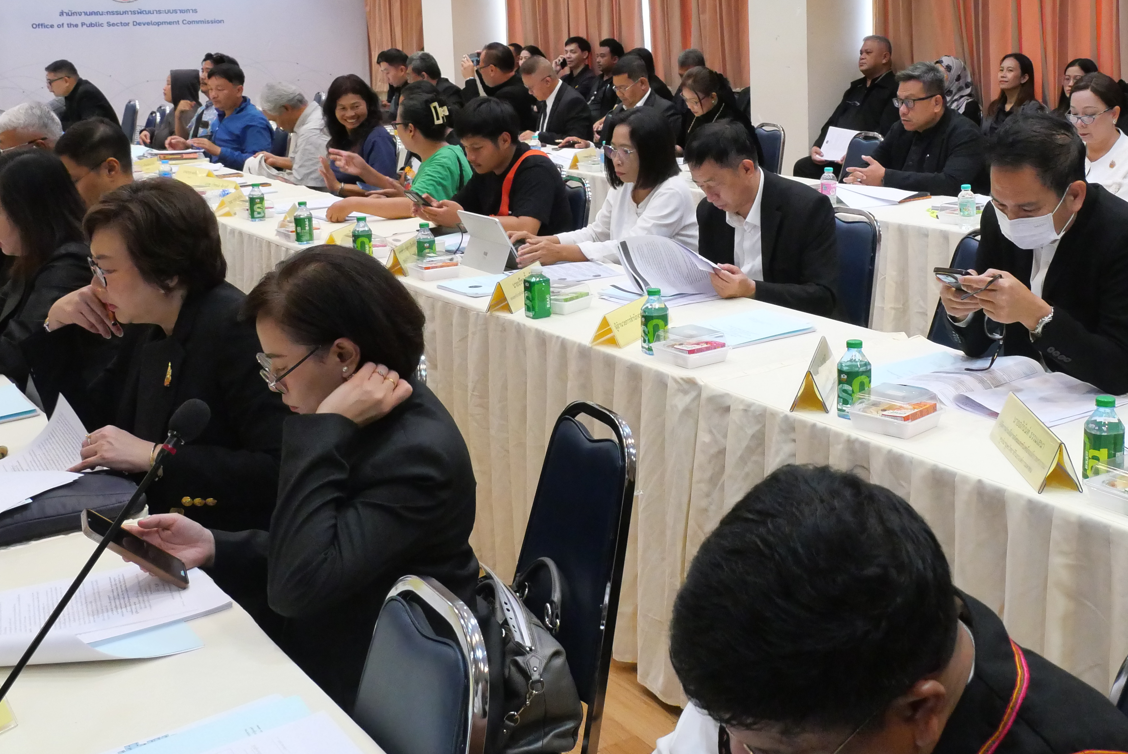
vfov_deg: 30.2
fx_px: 1380
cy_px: 217
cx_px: 716
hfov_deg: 44.1
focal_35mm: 44
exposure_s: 1/100
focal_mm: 14
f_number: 5.6
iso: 3200
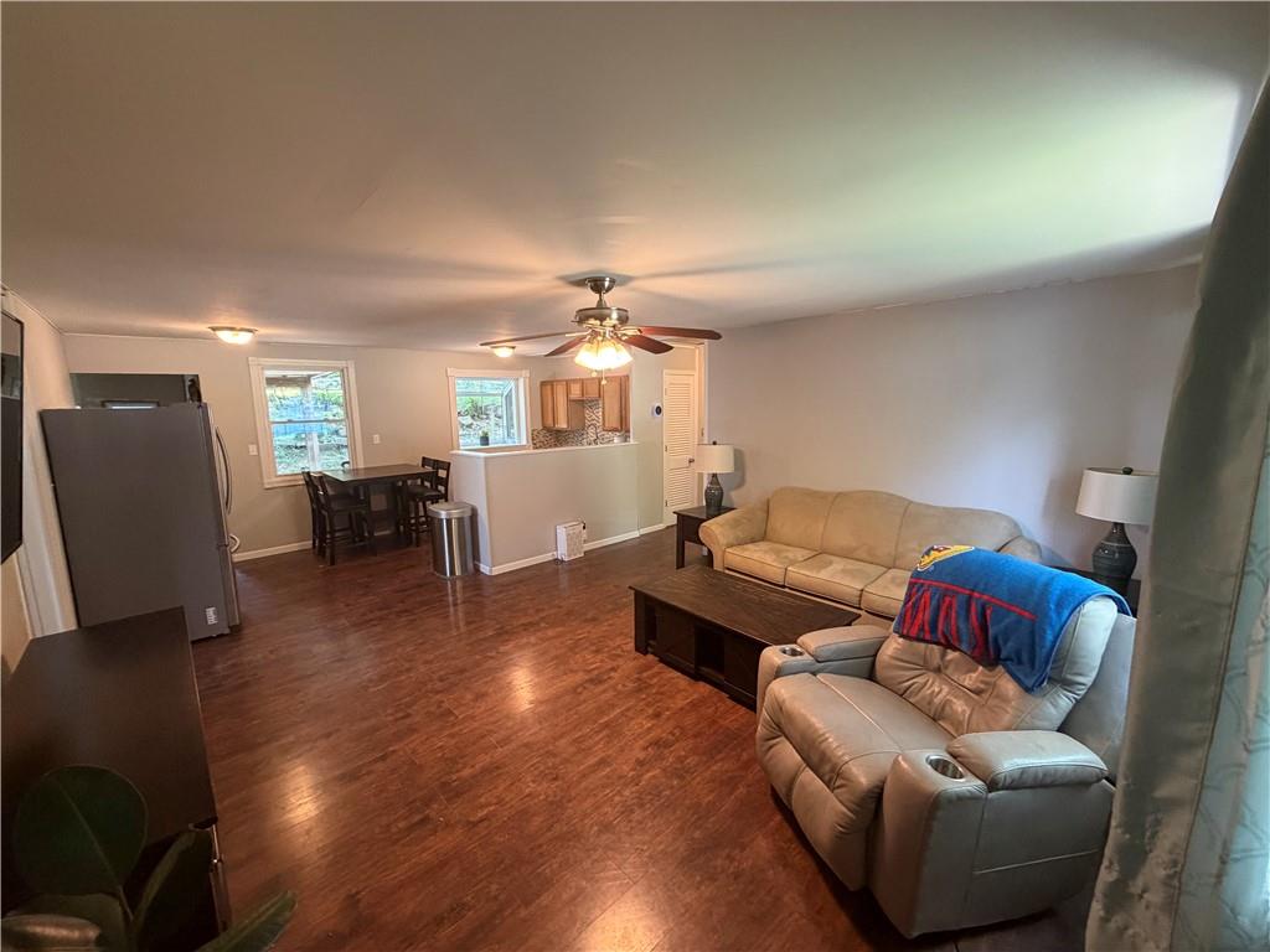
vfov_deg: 85.7
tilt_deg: -7.9
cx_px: 635
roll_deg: +1.2
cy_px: 476
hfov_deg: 102.1
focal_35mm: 14
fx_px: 514
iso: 400
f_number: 2.2
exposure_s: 1/60
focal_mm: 2.22
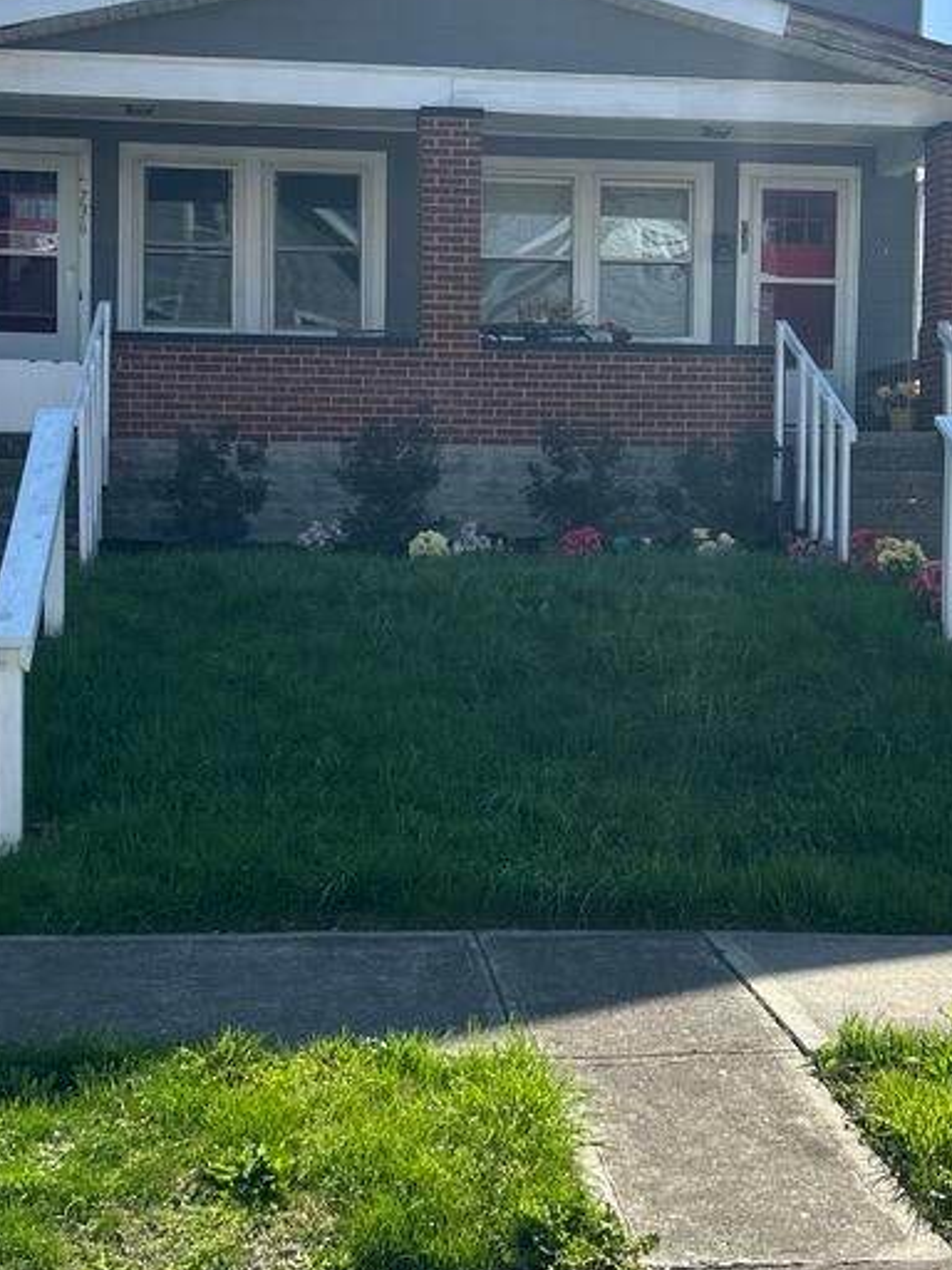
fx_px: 1907
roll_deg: -1.4
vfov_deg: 36.8
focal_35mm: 52
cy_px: 595
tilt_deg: +2.5
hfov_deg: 28.0
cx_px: 536
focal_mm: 5.7
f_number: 1.5
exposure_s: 1/3165
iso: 50
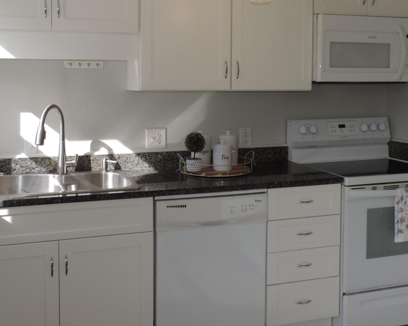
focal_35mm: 46
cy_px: 99
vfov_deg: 32.4
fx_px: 555
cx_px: 187
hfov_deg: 40.3
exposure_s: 1/250
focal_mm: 4.9
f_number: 3.1
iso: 80
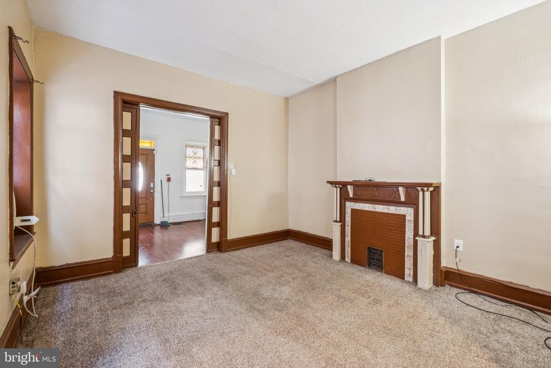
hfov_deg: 100.4
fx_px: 230
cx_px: 276
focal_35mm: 15
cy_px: 184
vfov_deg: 77.3
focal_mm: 10
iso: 250
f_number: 8
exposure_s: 1.3
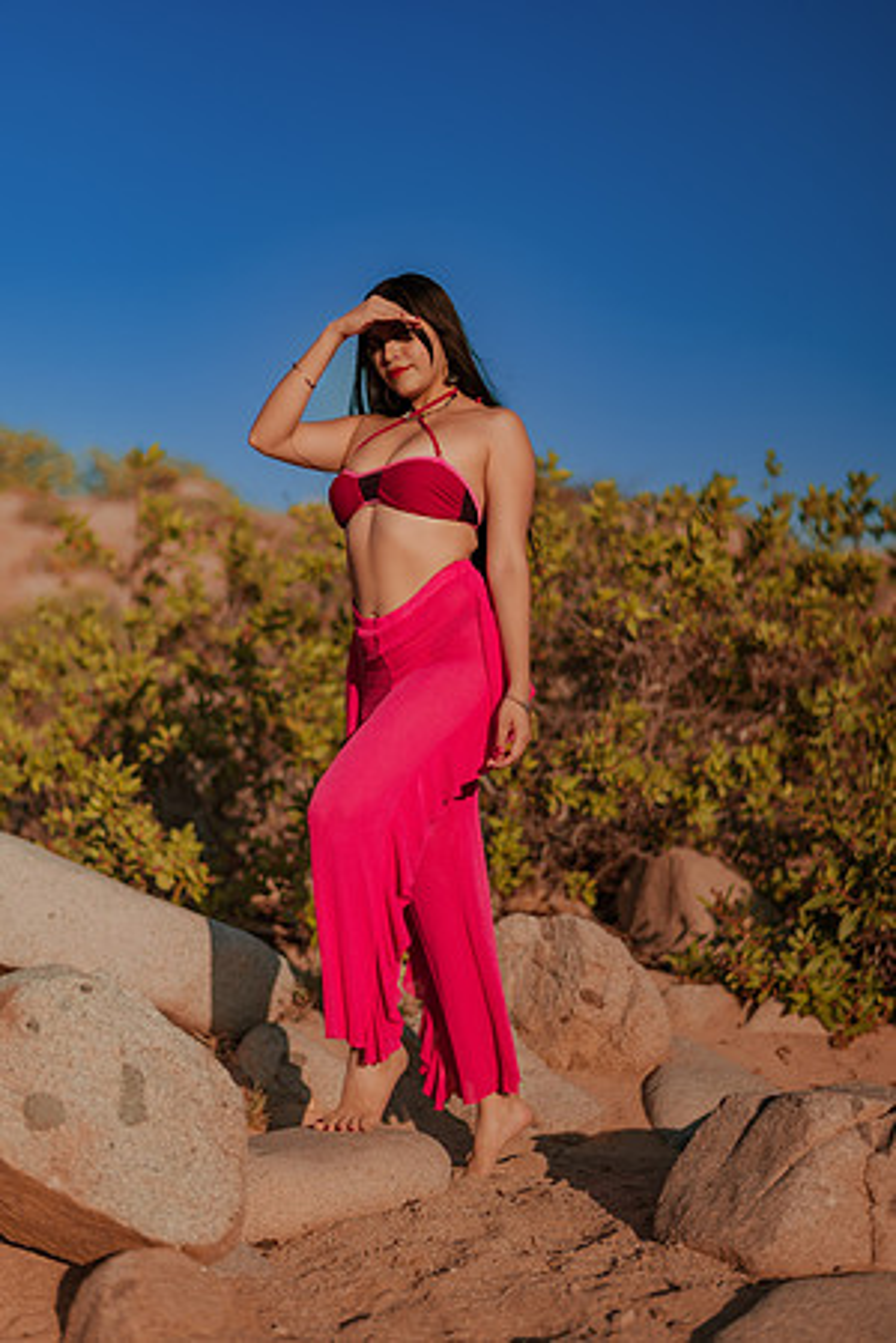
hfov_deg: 23.4
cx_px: 448
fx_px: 2165
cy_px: 672
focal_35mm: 58
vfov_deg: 34.5
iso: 80
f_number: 1.8
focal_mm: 58
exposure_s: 1/8000
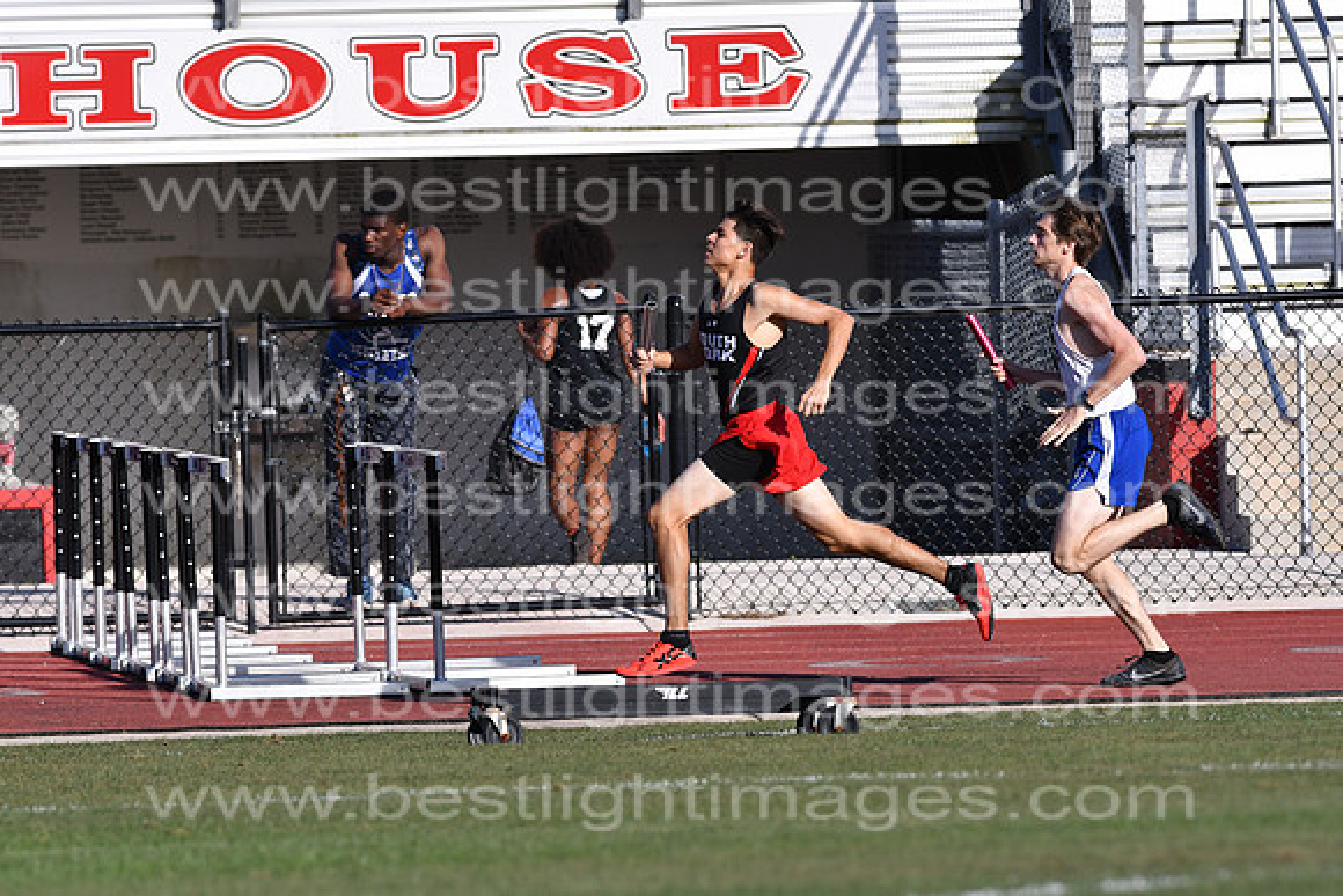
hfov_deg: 4.6
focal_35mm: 450
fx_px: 16791
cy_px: 448
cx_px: 672
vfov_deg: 3.1
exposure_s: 1/3200
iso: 320
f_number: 5.6
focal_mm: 300
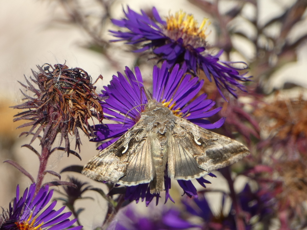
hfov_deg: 4.4
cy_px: 115
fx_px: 4027
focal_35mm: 454
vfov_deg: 3.3
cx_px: 154
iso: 80
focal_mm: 81.4
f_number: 5.6
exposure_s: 1/125
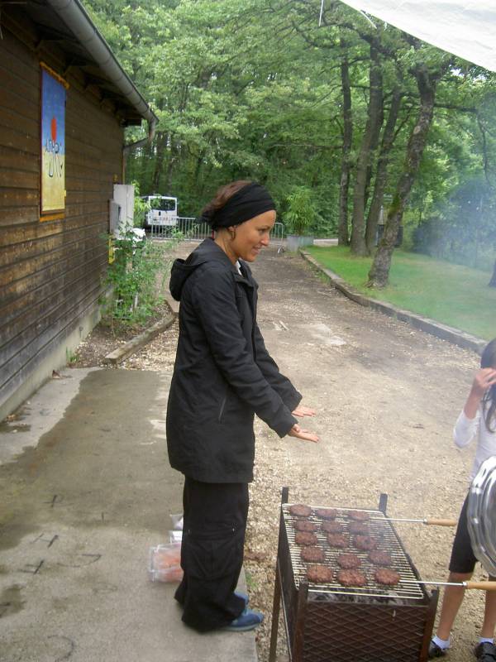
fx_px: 745
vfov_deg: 47.9
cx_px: 248
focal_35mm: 39
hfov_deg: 36.8
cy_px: 331
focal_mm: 8
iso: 100
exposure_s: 1/60
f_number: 2.8
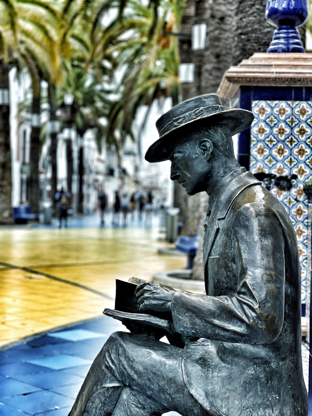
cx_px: 156
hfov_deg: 22.9
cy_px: 208
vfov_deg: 30.3
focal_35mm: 64
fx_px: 769
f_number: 2.2
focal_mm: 7.5
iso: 32
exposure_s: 1/585
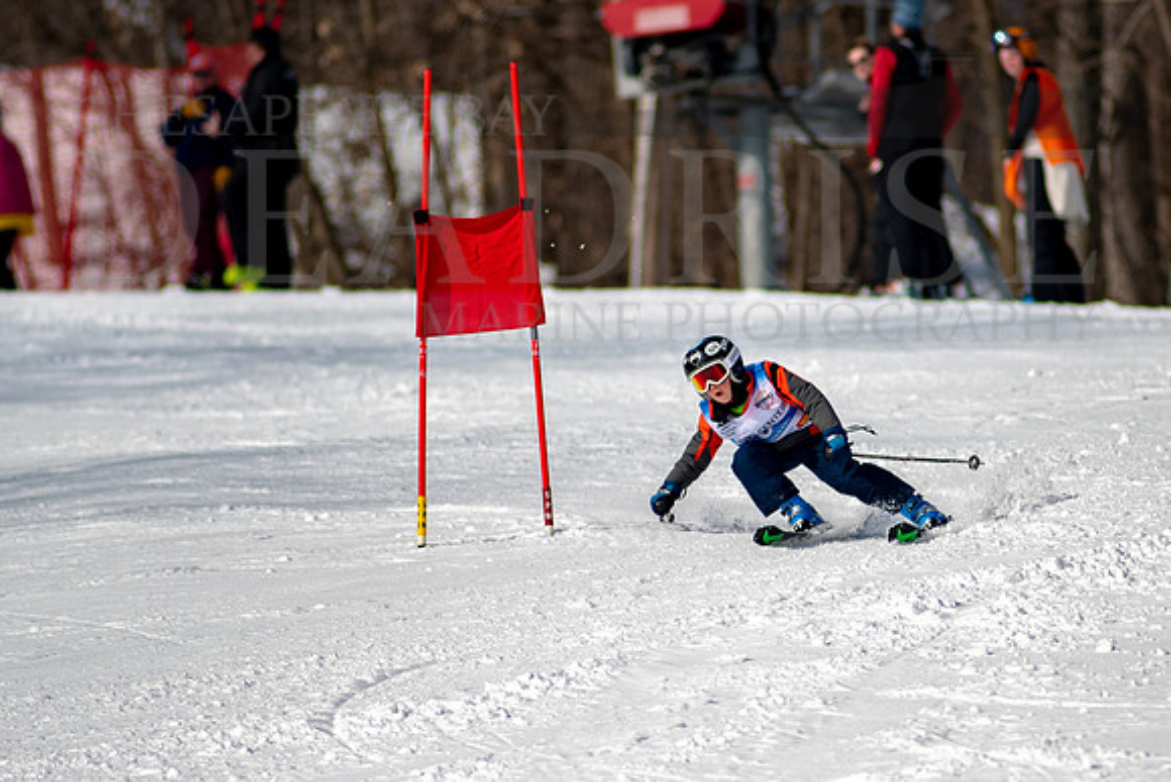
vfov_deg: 2.2
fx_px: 20711
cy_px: 449
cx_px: 769
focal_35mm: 637
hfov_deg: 3.2
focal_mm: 300
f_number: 2.8
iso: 100
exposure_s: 1/6400
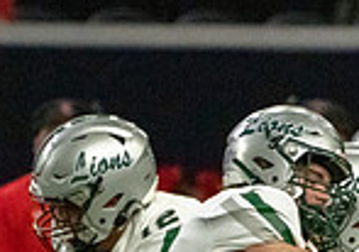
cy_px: 467
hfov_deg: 1.1
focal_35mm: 1923
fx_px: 19481
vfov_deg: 0.7
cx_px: 448
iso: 12800
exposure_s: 1/1250
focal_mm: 400
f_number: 5.6
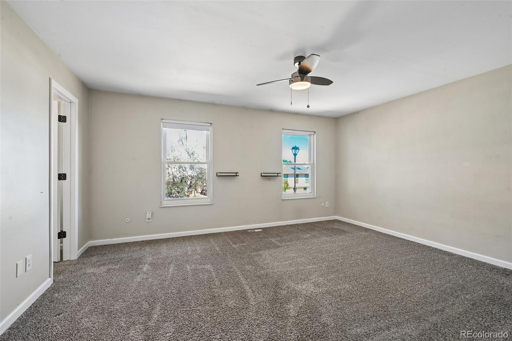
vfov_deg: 75.5
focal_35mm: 16
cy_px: 170
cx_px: 256
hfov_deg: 98.6
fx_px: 220
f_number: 10
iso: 400
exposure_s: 1/13
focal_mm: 15.5
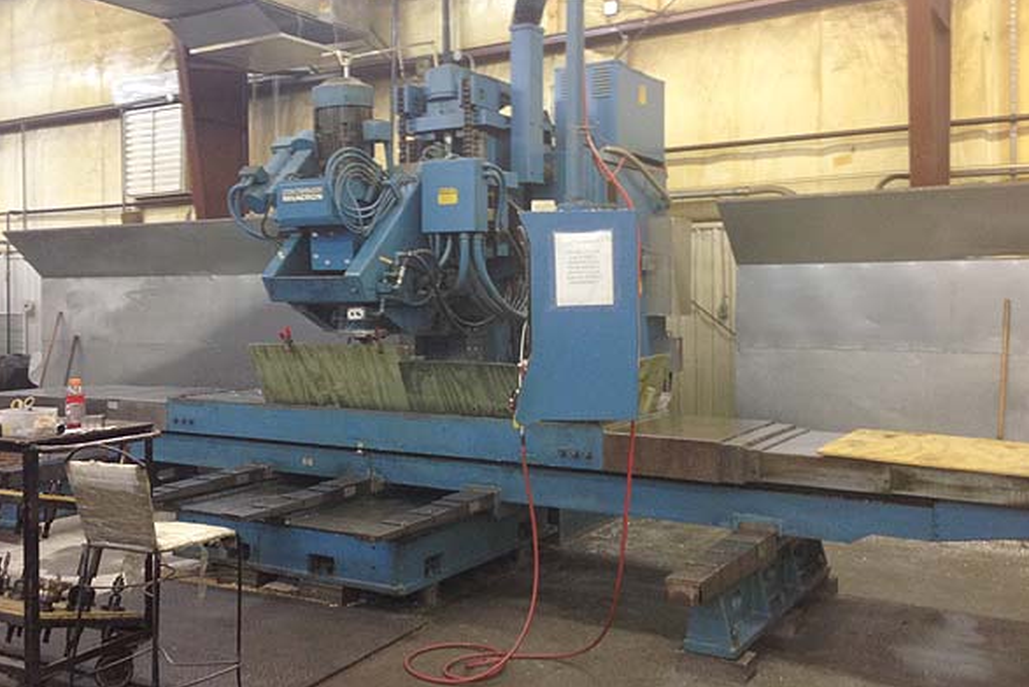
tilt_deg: -0.3
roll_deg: +0.1
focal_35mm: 35
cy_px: 354
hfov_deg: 54.4
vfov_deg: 37.9
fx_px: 1001
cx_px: 508
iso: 125
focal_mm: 4.12
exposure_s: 1/20
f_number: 2.4
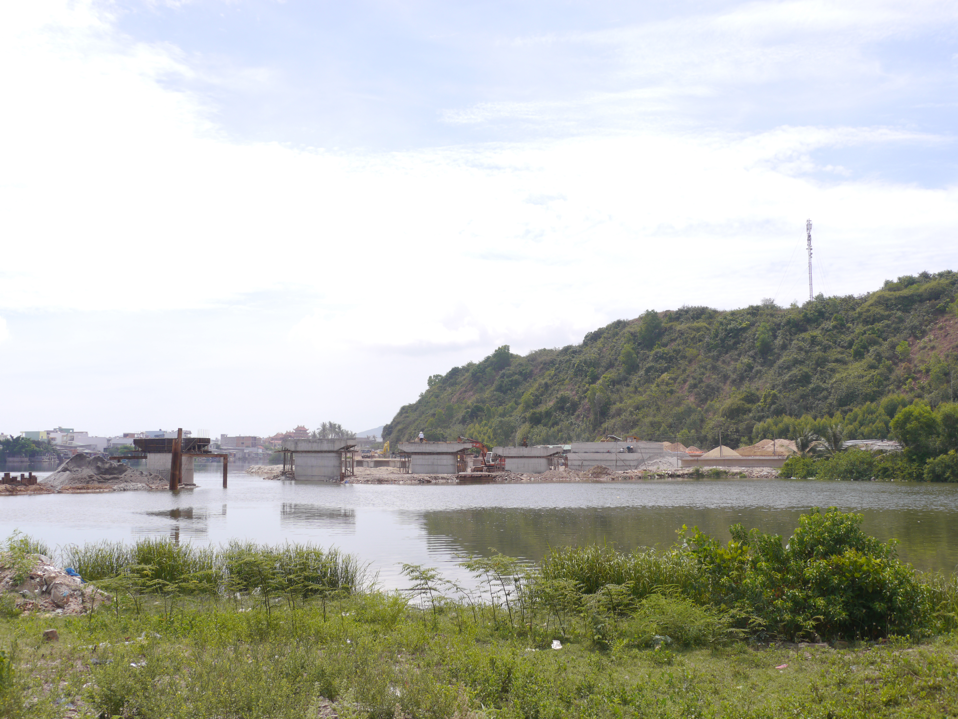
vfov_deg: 37.7
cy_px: 360
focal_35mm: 38
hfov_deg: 49.0
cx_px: 479
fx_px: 1052
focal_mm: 19
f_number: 6.3
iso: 160
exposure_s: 1/500
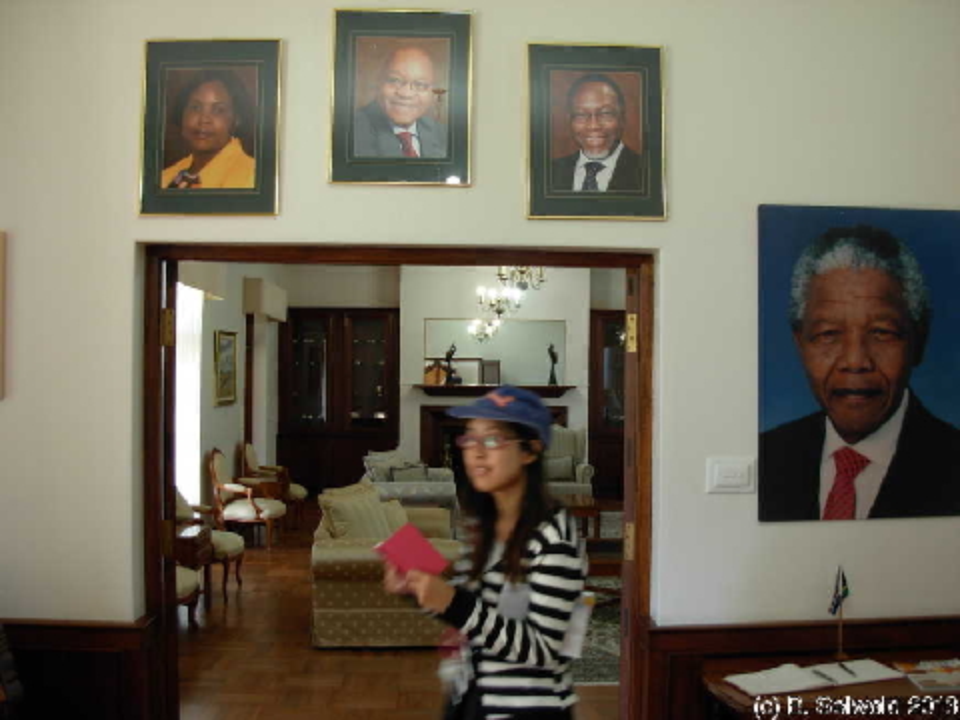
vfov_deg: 37.7
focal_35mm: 38
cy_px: 360
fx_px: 1054
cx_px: 480
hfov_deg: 49.0
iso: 79
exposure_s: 1/15.5
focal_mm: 6.3
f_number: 2.9
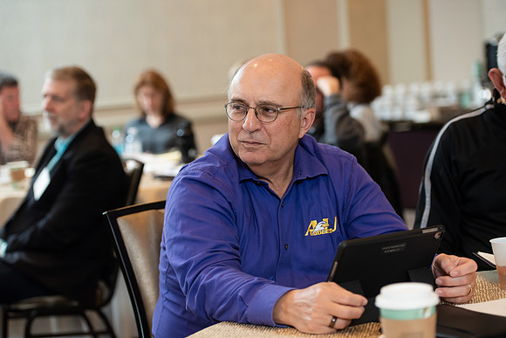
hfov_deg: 24.8
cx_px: 253
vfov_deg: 16.7
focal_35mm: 82
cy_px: 169
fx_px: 1153
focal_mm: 82
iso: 1600
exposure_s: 1/160
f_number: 3.2
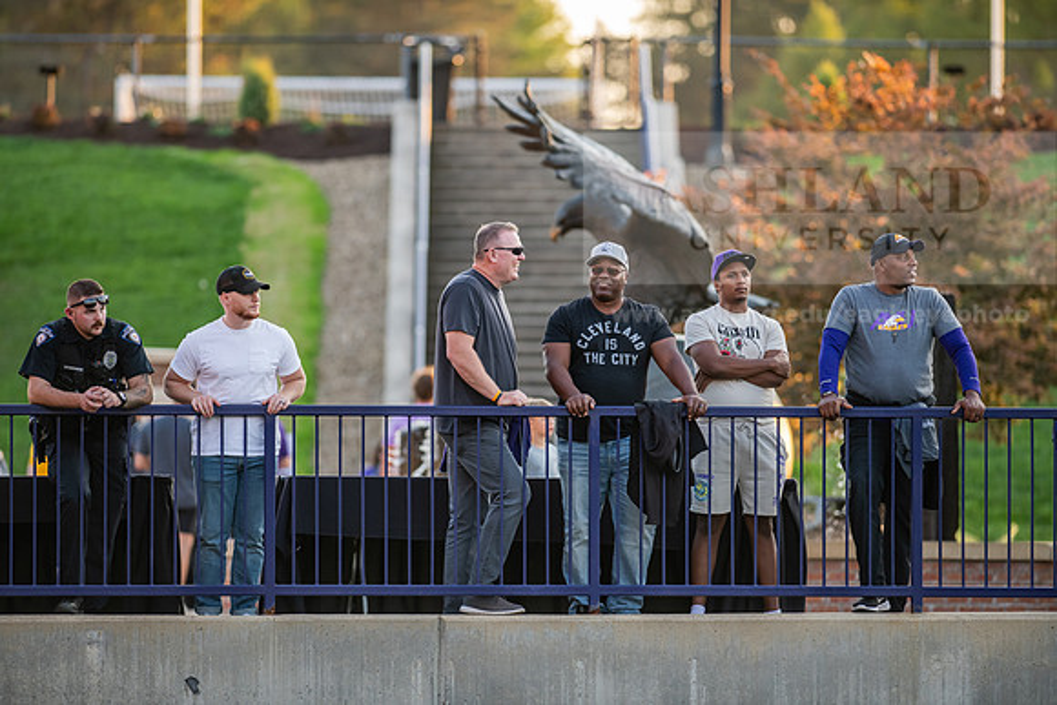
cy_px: 352
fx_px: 8810
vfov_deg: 4.6
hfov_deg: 6.9
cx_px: 528
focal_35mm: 300
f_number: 3.2
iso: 800
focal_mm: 300
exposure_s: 1/800
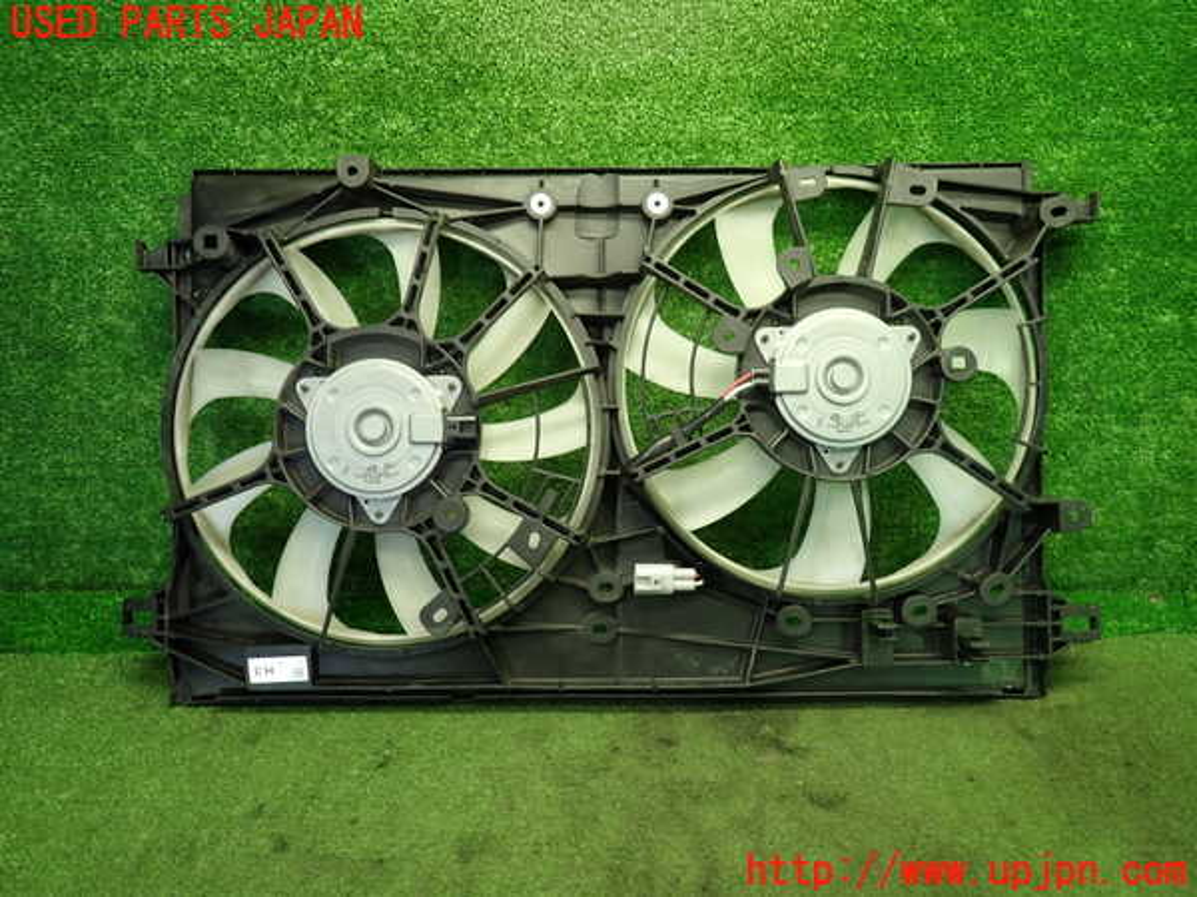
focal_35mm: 25
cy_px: 448
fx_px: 864
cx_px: 598
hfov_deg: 69.4
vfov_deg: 54.9
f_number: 2
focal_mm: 4.5
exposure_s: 1/40
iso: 200
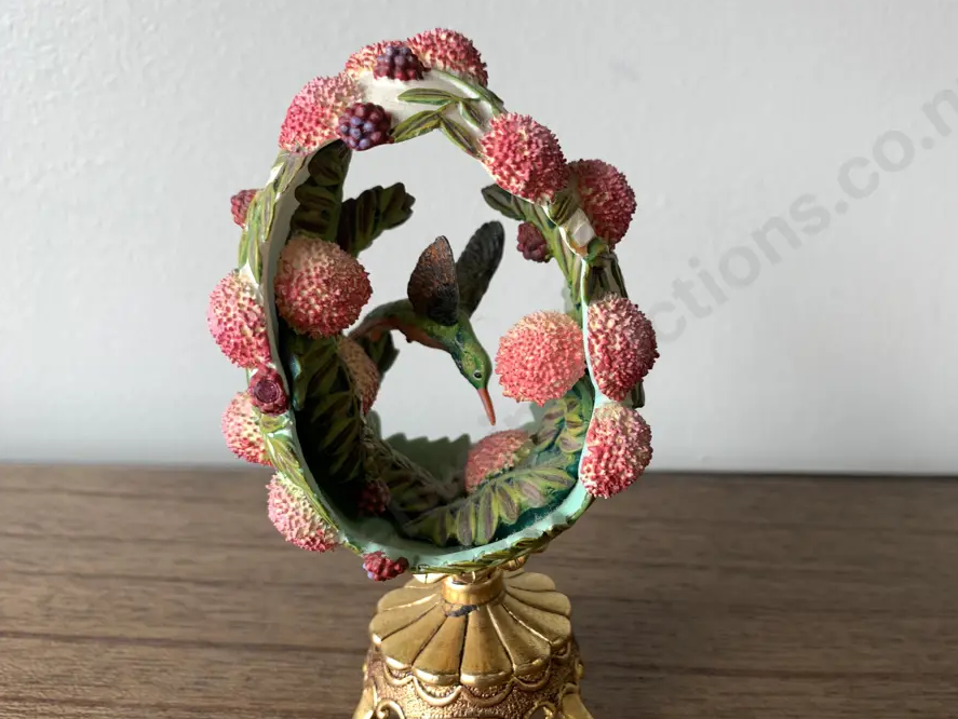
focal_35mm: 30
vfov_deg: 46.7
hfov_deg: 59.7
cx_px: 550
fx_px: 831
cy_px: 408
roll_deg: -0.1
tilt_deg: -20.4
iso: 25
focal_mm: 4.25
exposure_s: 1/142
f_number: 1.8
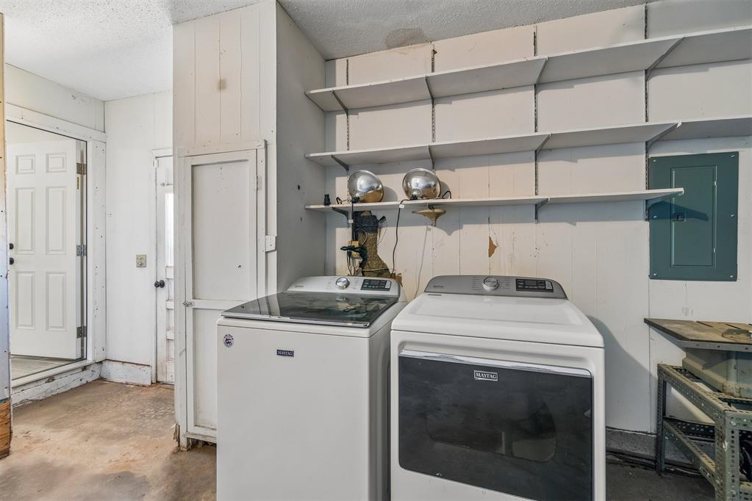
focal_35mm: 15
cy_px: 250
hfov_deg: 100.4
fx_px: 313
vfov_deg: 77.3
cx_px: 376
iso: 200
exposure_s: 1/10
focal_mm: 10
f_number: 6.3
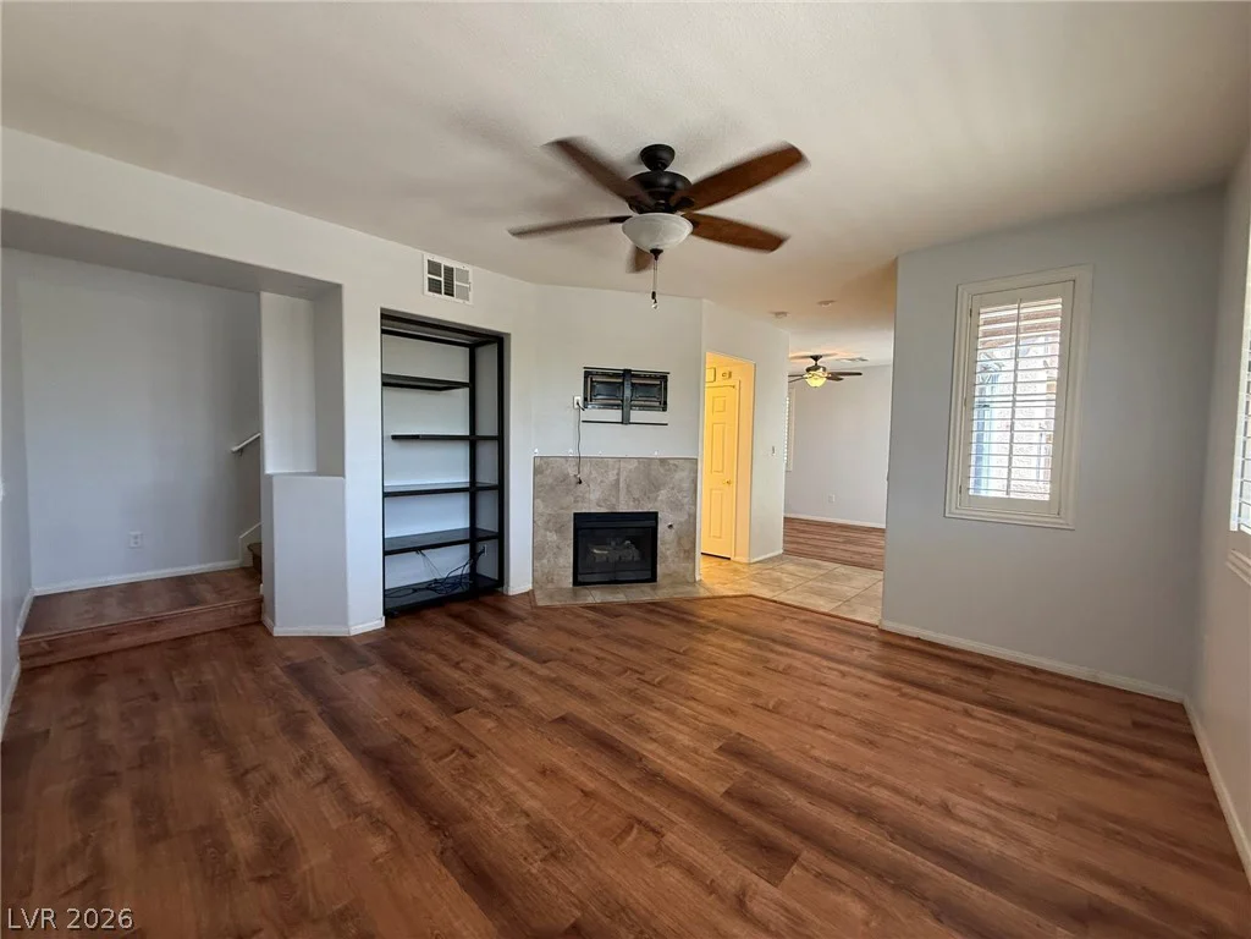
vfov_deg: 85.7
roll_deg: -0.9
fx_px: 506
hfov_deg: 102.1
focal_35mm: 14
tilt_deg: -2.0
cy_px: 470
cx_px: 626
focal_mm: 2.22
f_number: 2.2
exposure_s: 1/60
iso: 250
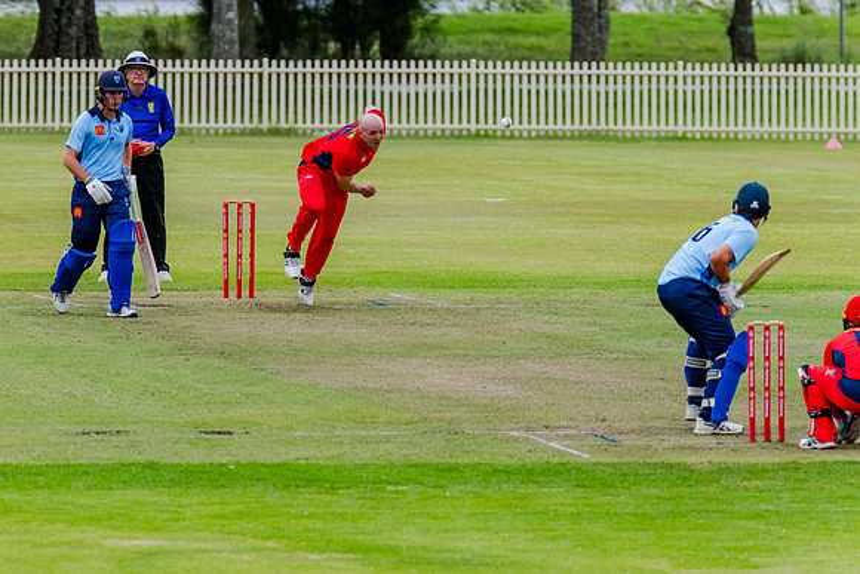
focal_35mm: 625
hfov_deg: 3.3
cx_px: 384
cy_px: 279
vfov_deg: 2.2
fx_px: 14944
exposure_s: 1/1000
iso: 800
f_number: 9
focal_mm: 550
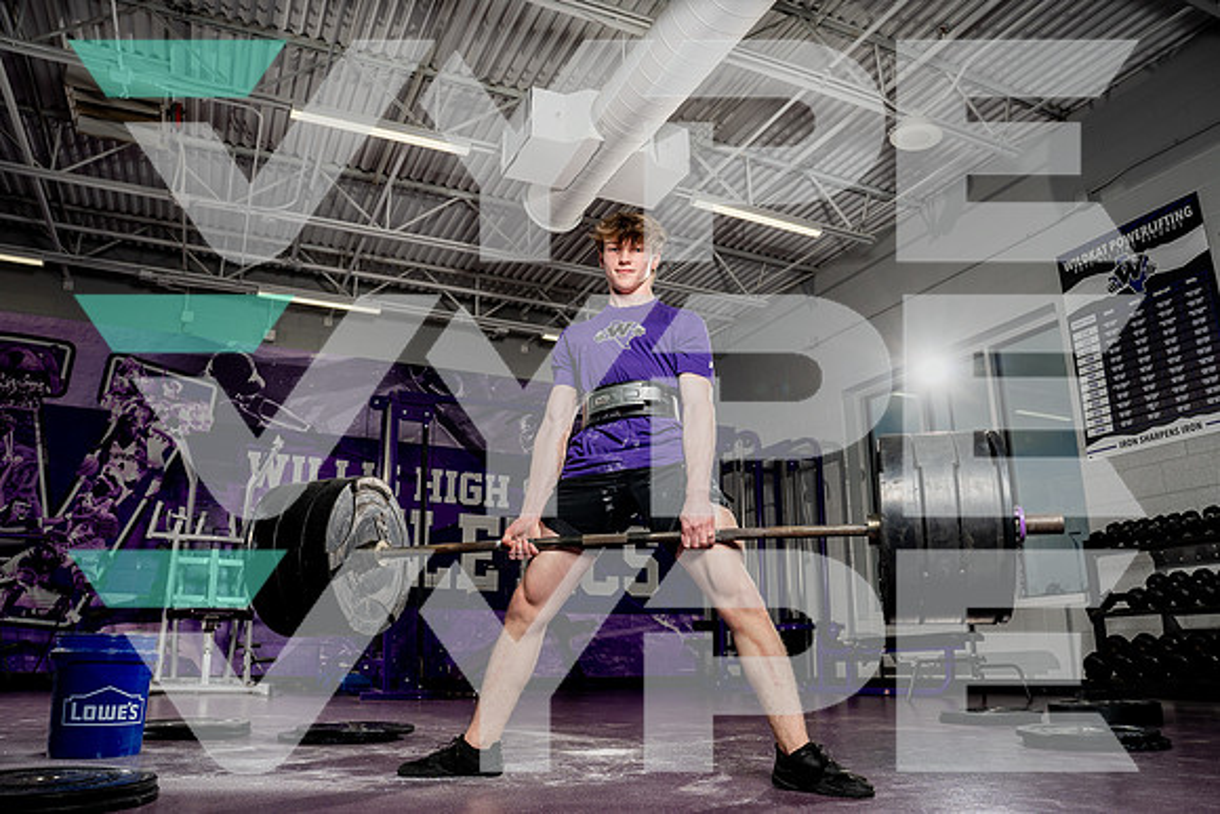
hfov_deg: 70.0
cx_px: 610
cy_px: 407
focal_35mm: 26
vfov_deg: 50.1
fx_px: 871
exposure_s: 1/250
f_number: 8
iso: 100
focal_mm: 25
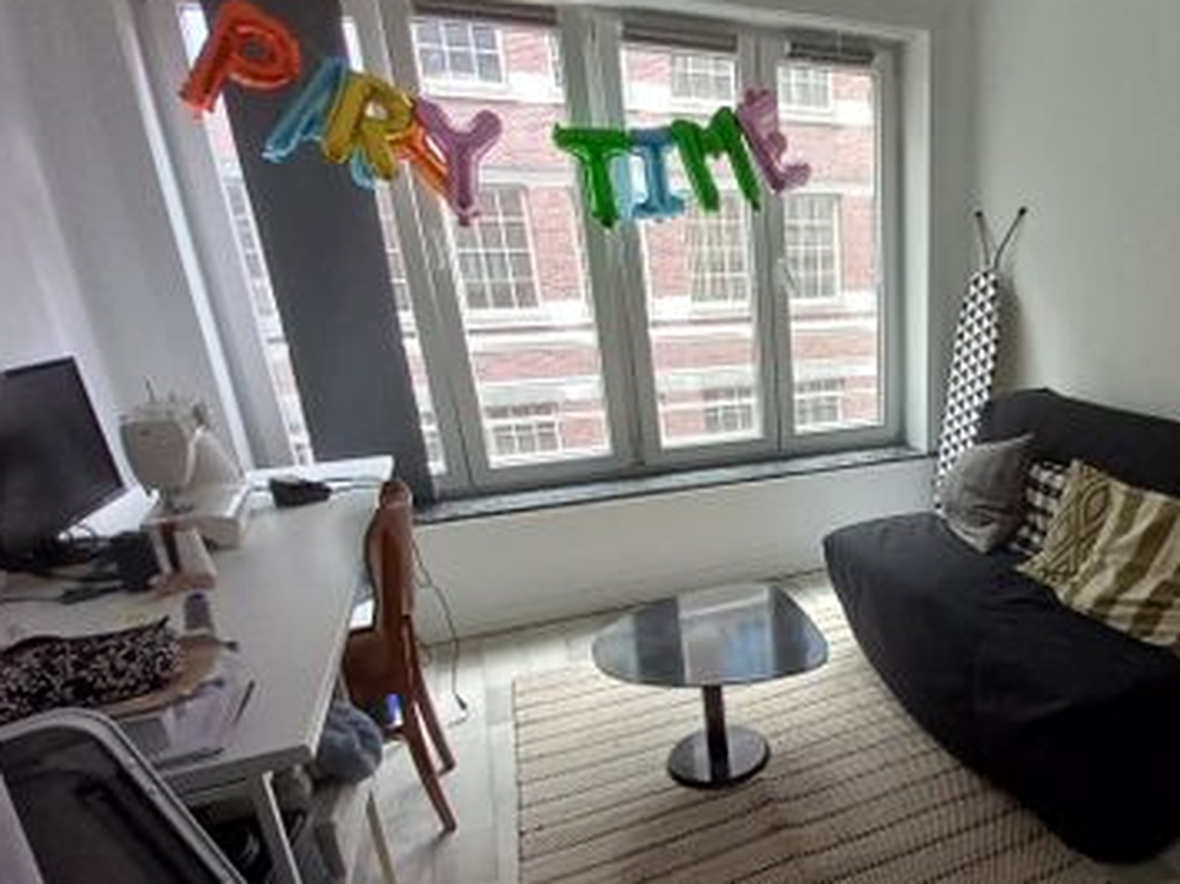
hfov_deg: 71.7
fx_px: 750
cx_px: 871
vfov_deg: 60.4
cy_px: 538
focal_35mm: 22
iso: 100
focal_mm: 1.13
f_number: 2.2
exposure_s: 1/50
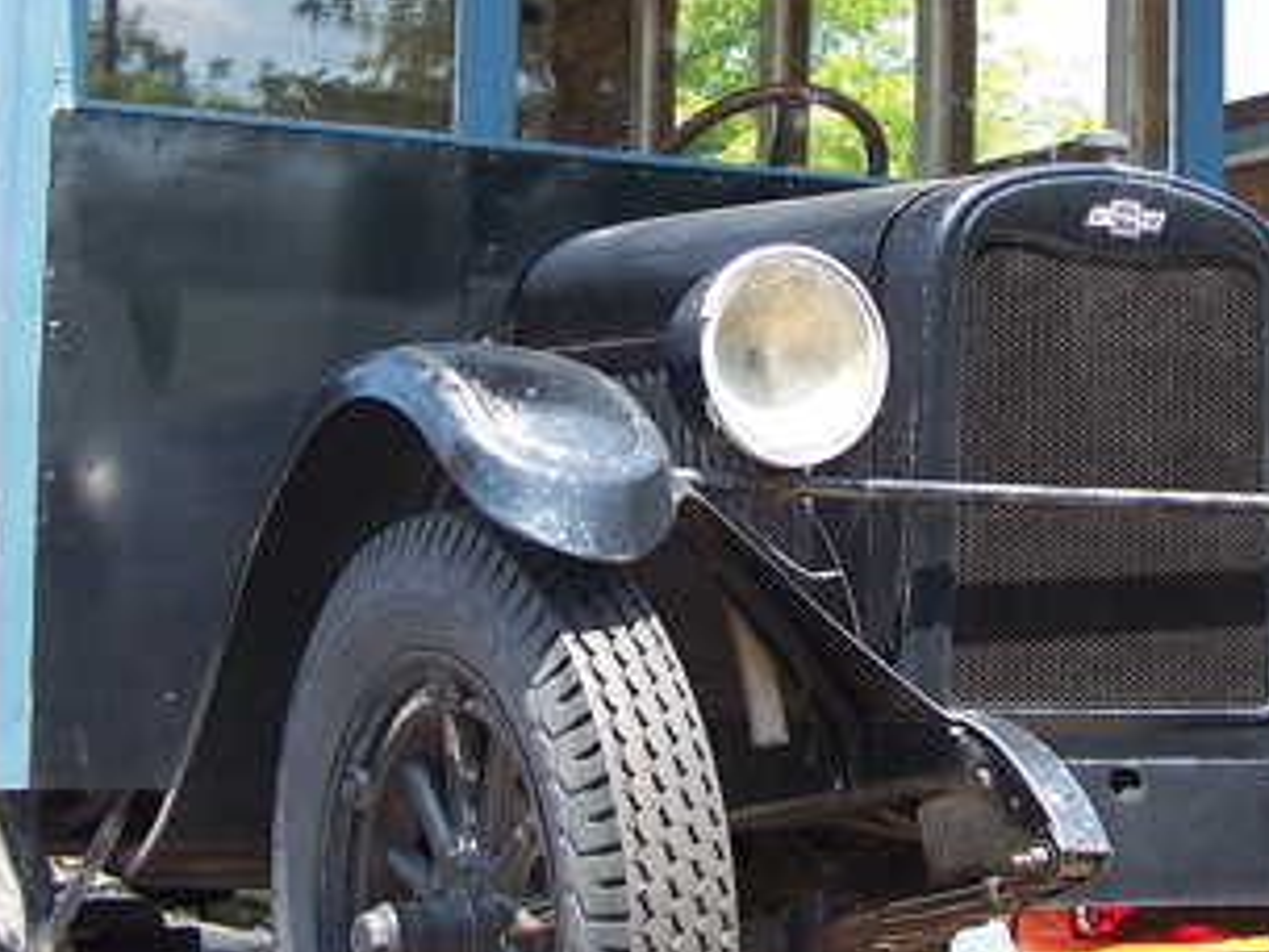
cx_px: 789
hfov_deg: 24.4
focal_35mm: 80
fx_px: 2933
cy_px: 322
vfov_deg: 18.4
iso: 80
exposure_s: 1/250
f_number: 2.8
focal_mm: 6.3
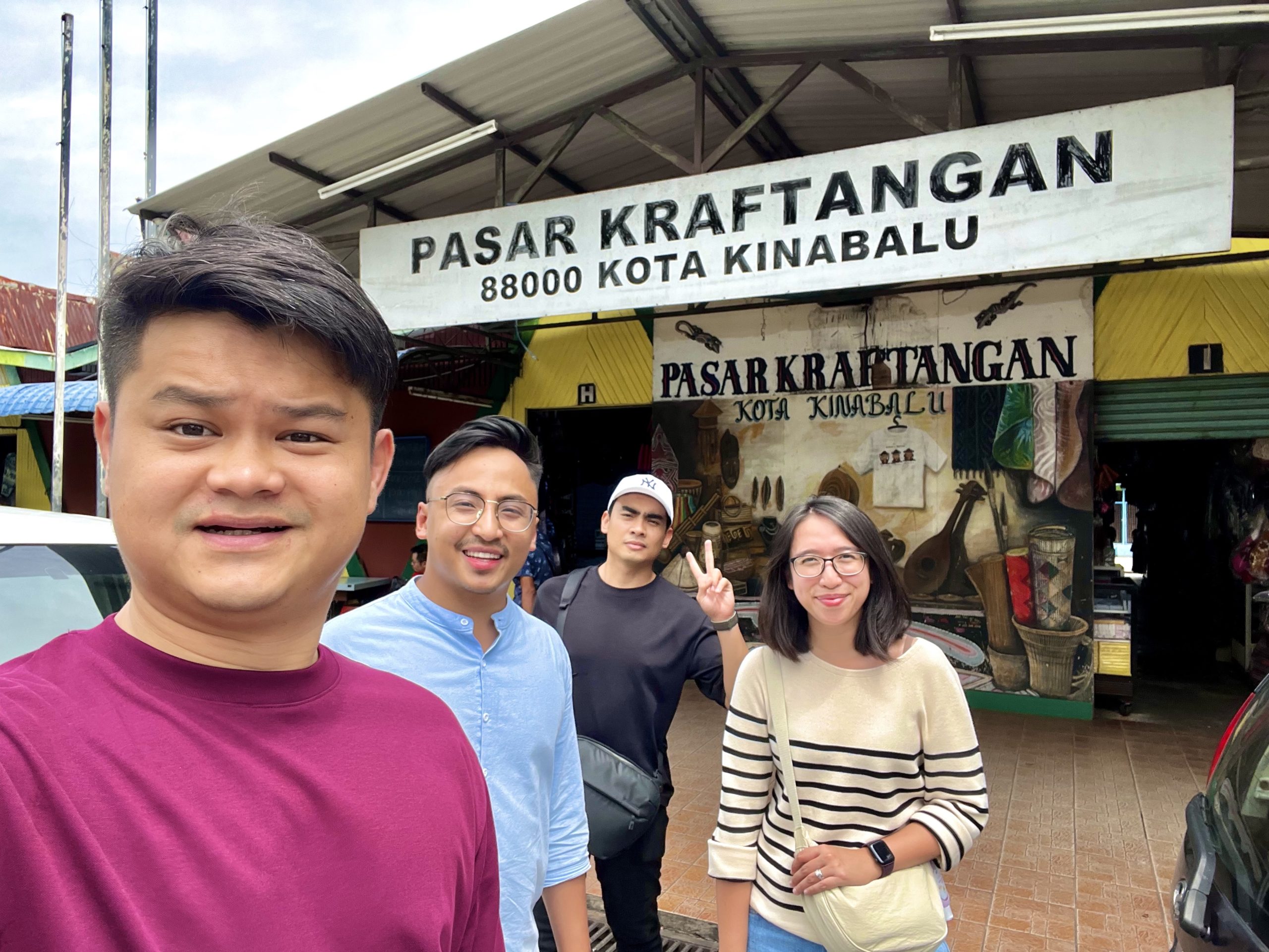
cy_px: 476
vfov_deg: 58.9
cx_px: 634
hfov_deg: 73.9
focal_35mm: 23
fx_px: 843
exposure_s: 1/525
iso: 32
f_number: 2.2
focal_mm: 2.71
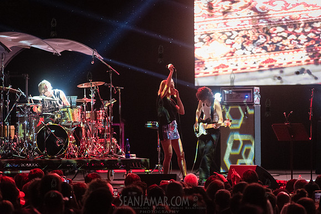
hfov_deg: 10.3
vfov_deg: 6.9
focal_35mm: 200
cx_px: 160
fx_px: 1784
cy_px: 107
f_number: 3.5
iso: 6400
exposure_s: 1/320
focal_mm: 200
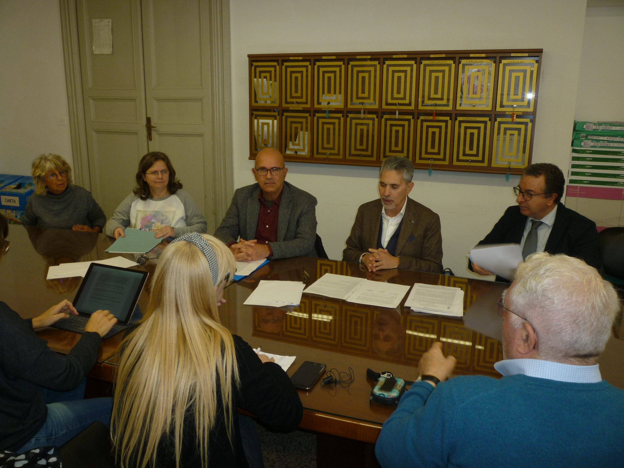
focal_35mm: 29
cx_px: 312
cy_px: 234
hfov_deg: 61.7
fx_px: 523
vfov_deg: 48.2
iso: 100
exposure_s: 1/30
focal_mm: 5.2
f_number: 3.3
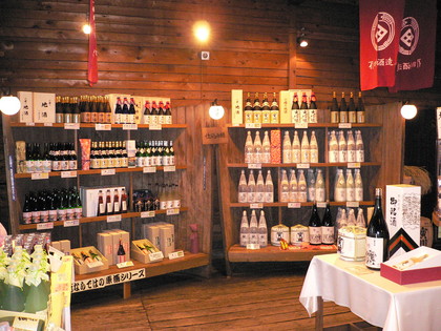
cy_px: 166
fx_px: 446
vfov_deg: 40.7
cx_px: 220
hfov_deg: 52.6
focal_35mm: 35
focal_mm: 5.8
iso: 400
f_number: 2.8
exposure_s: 1/60
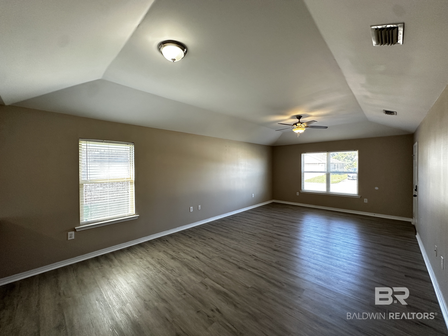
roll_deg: -0.6
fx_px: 181
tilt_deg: -0.4
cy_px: 168
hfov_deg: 102.1
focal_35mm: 14
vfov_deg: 85.7
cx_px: 224
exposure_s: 1/120
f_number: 2.2
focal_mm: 2.22
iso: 250
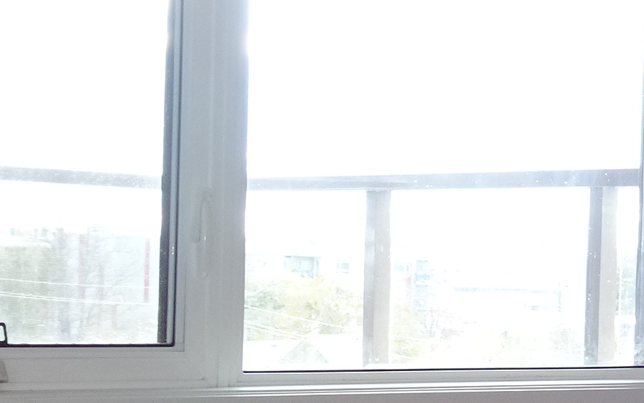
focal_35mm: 109
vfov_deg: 12.0
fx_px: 1913
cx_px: 666
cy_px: 311
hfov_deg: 18.5
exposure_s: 1/40
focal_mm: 6.17
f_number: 4
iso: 125
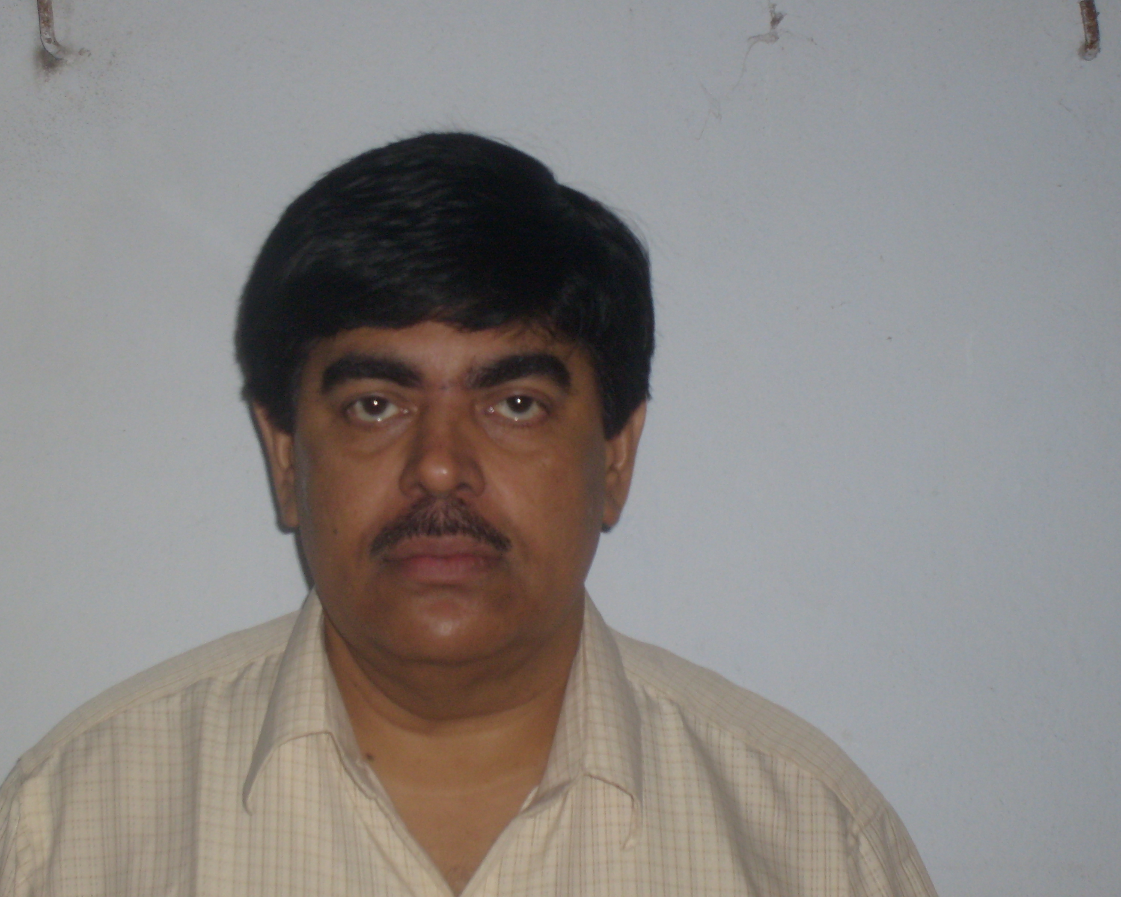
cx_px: 529
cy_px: 450
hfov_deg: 22.5
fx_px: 2820
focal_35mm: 85
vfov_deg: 18.1
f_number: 4.2
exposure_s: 1/90
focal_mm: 13.7
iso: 100
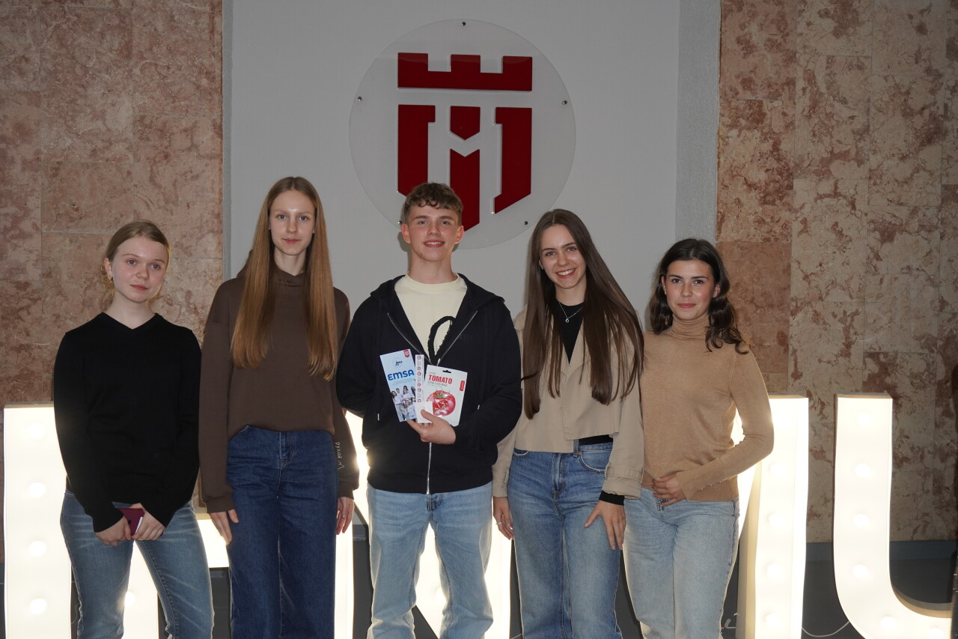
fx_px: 1197
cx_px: 479
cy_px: 320
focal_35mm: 45
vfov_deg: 29.9
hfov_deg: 43.6
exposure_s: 1/125
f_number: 5.6
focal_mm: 30
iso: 800
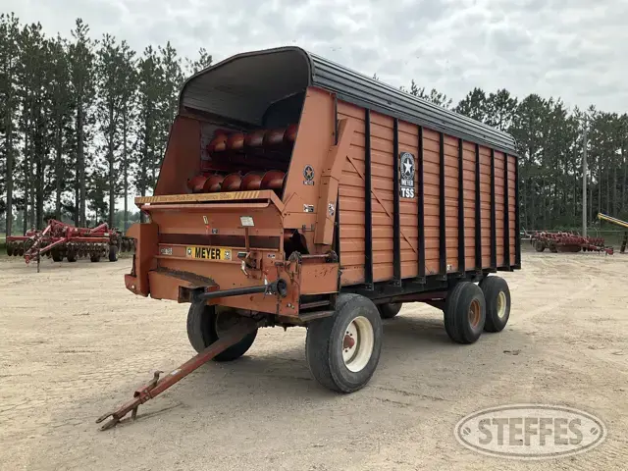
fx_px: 526
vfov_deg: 48.2
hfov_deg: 61.7
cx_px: 314
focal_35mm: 29
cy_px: 236
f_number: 1.8
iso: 25
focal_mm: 3
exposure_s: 1/1626
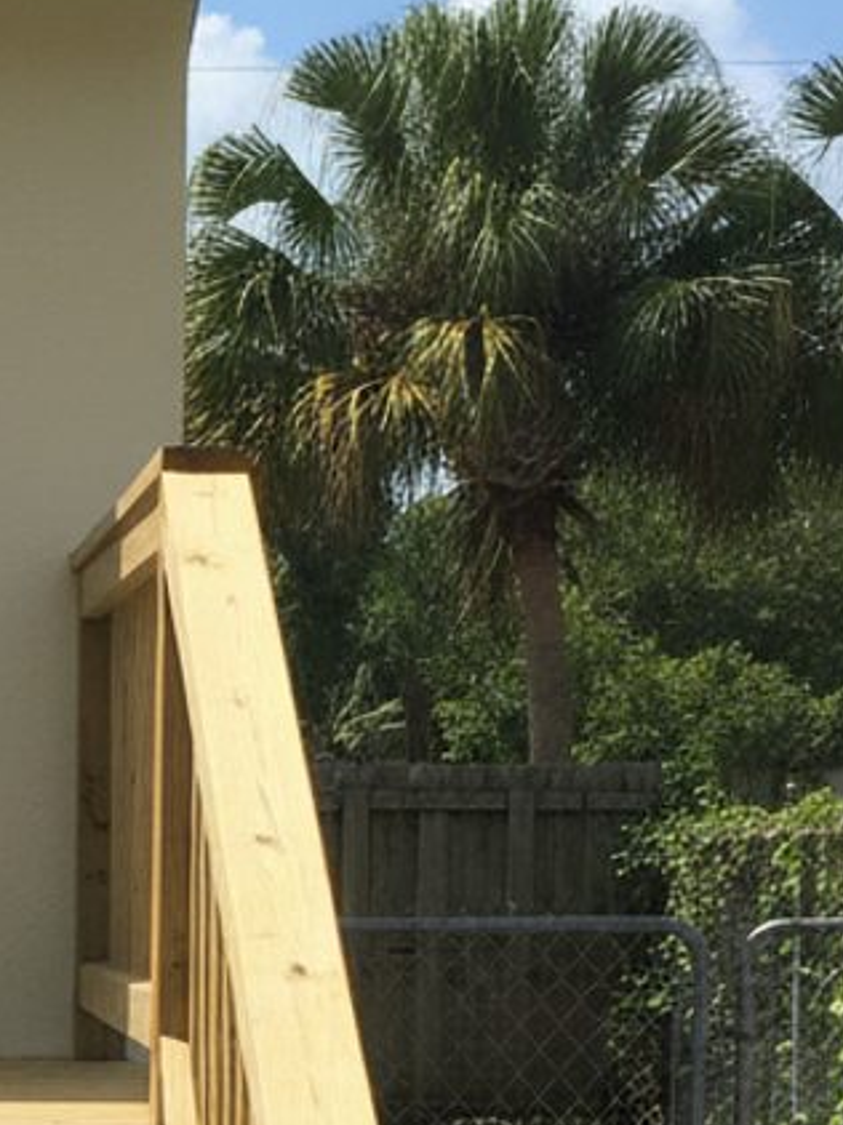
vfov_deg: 25.2
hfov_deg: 18.7
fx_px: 2405
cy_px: 1104
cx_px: -187
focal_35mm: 74
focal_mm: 5.7
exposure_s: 1/491
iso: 367
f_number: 1.5
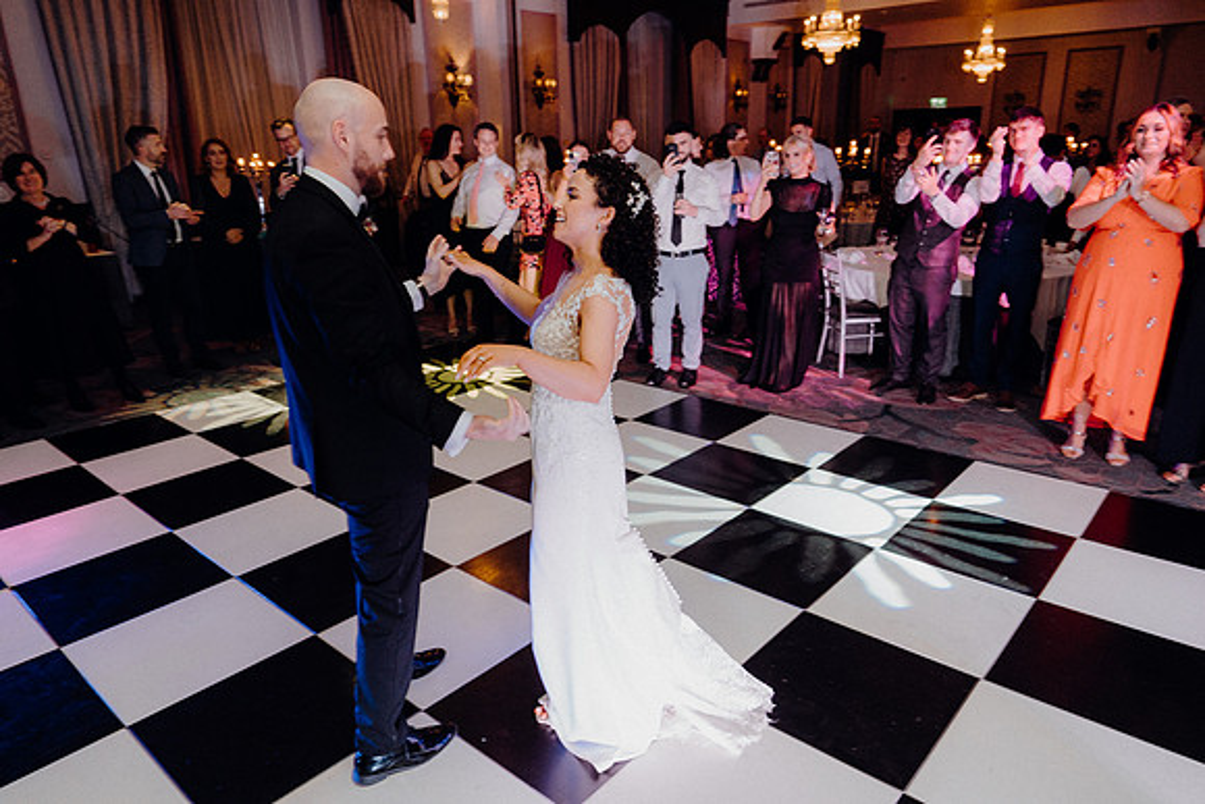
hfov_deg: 73.7
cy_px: 402
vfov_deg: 53.2
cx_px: 602
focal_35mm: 24
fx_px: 803
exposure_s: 1/160
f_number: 3.5
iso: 2500
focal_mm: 24
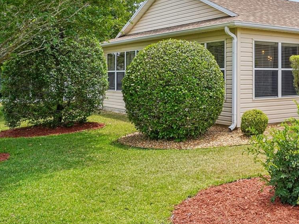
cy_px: 71
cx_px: 284
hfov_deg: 38.4
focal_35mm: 45
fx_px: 389
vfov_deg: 31.9
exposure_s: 1/30
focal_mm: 22
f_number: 20
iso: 100
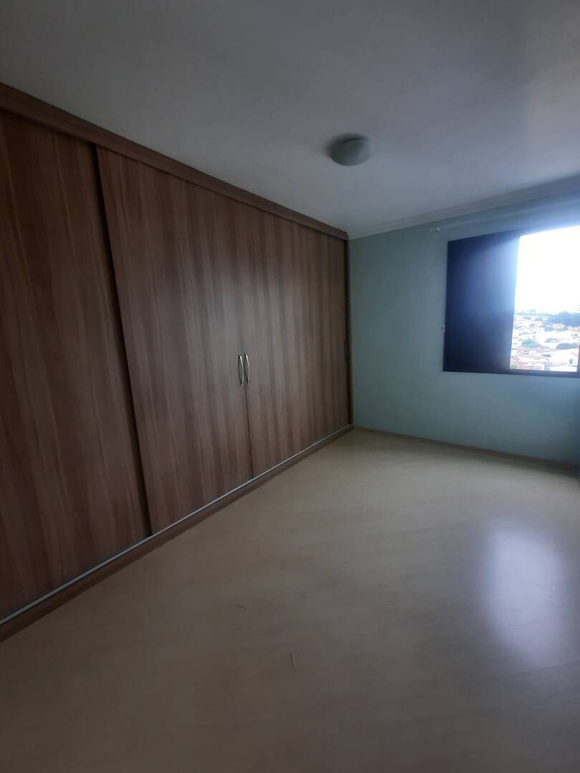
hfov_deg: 89.9
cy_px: 386
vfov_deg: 106.2
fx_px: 290
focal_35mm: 13
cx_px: 290
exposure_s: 1/40
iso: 100
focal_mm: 1.74
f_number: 2.2
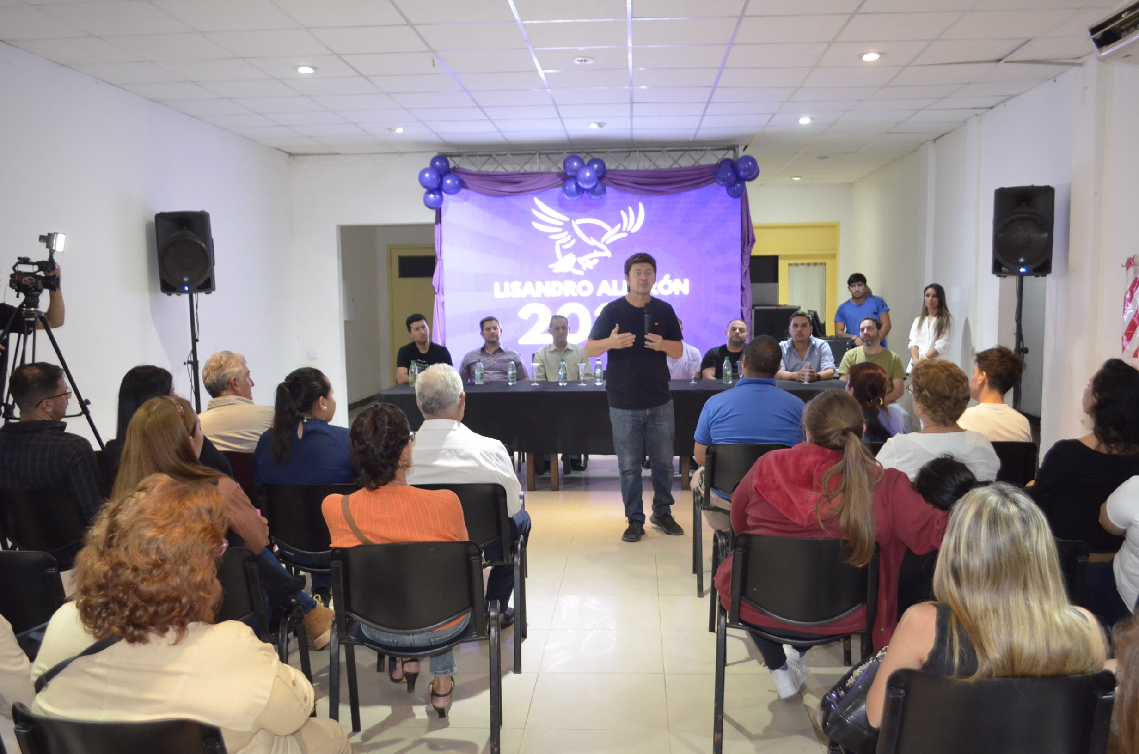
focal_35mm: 30
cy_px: 377
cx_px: 570
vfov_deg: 43.4
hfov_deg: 62.0
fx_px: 947
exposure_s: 1/60
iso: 2500
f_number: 3.8
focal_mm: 20
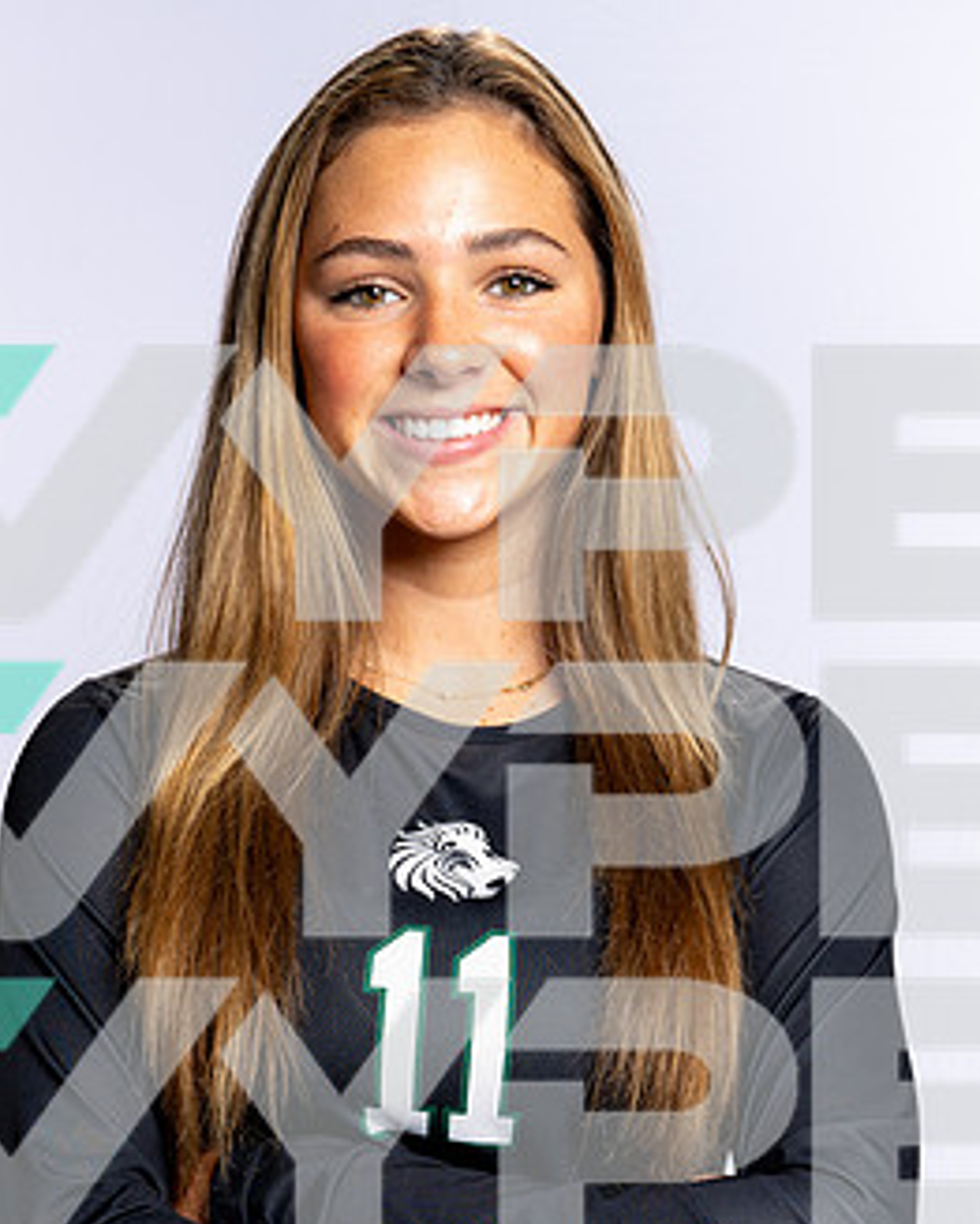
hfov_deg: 16.9
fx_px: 3296
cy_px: 801
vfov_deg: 21.0
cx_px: 407
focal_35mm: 91
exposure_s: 1/250
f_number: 8
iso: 160
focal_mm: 47
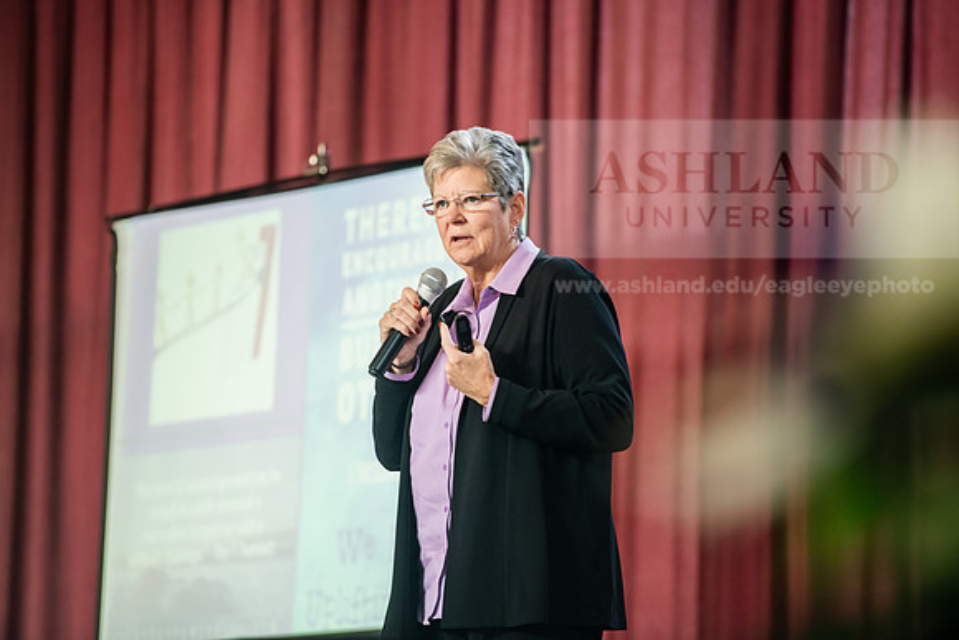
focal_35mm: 200
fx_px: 5329
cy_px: 320
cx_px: 480
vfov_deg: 6.9
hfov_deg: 10.3
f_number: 3.2
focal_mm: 200
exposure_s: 1/200
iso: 1600
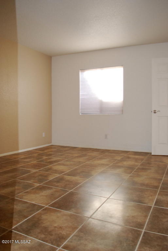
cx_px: 84
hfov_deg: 48.0
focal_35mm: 27
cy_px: 126
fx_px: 188
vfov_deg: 67.3
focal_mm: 18
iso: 200
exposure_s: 1/60
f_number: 3.5
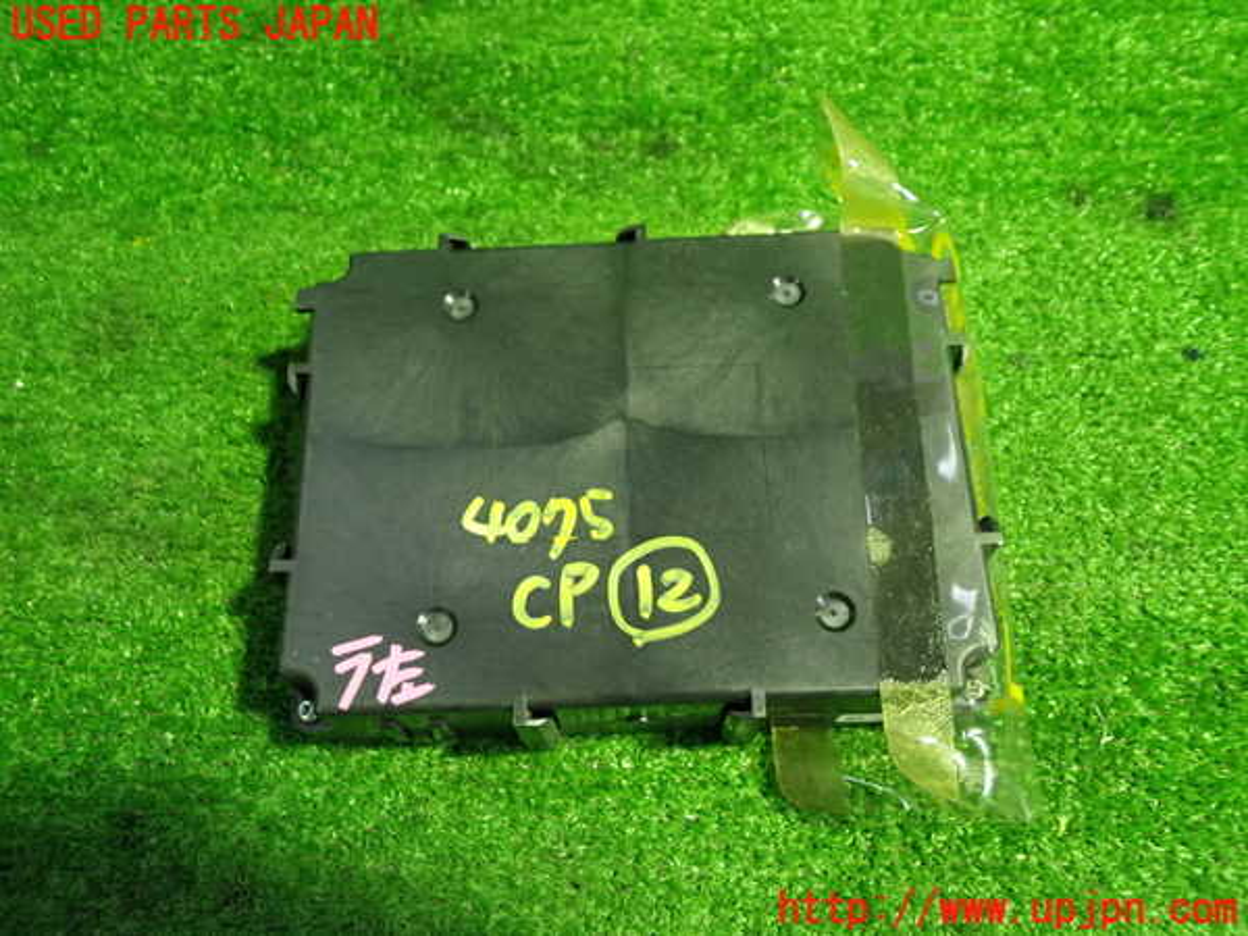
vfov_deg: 46.8
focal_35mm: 30
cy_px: 468
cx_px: 624
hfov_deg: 60.0
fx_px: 1082
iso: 400
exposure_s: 1/30
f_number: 2.3
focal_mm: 5.4
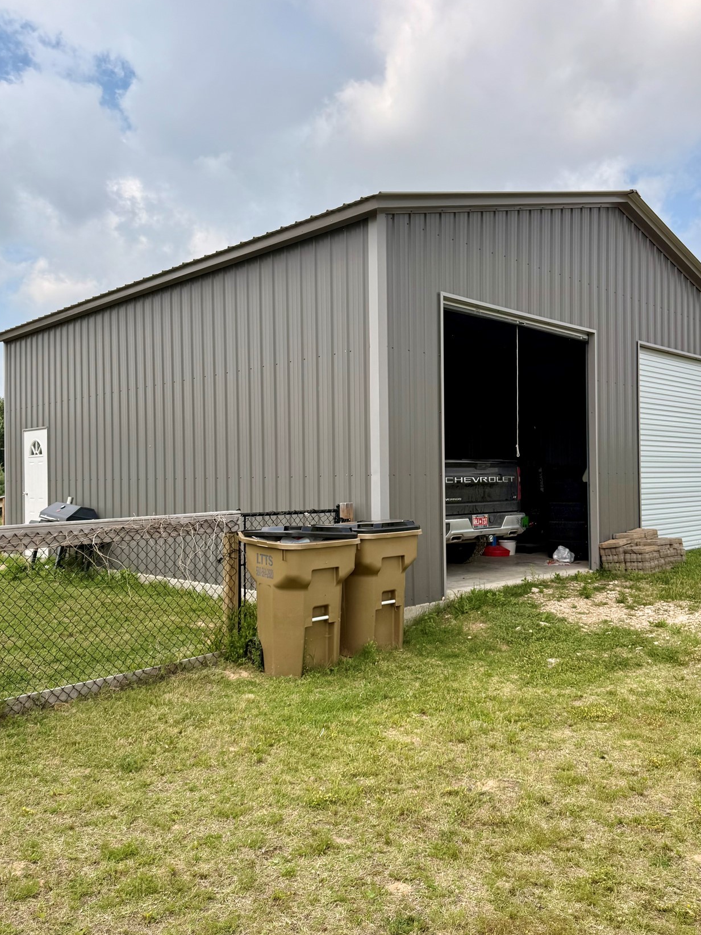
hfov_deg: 49.7
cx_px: 373
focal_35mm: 28
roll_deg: -0.9
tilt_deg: +2.0
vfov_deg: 63.5
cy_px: 466
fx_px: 756
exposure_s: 1/4975
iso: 80
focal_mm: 6.76
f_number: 1.78
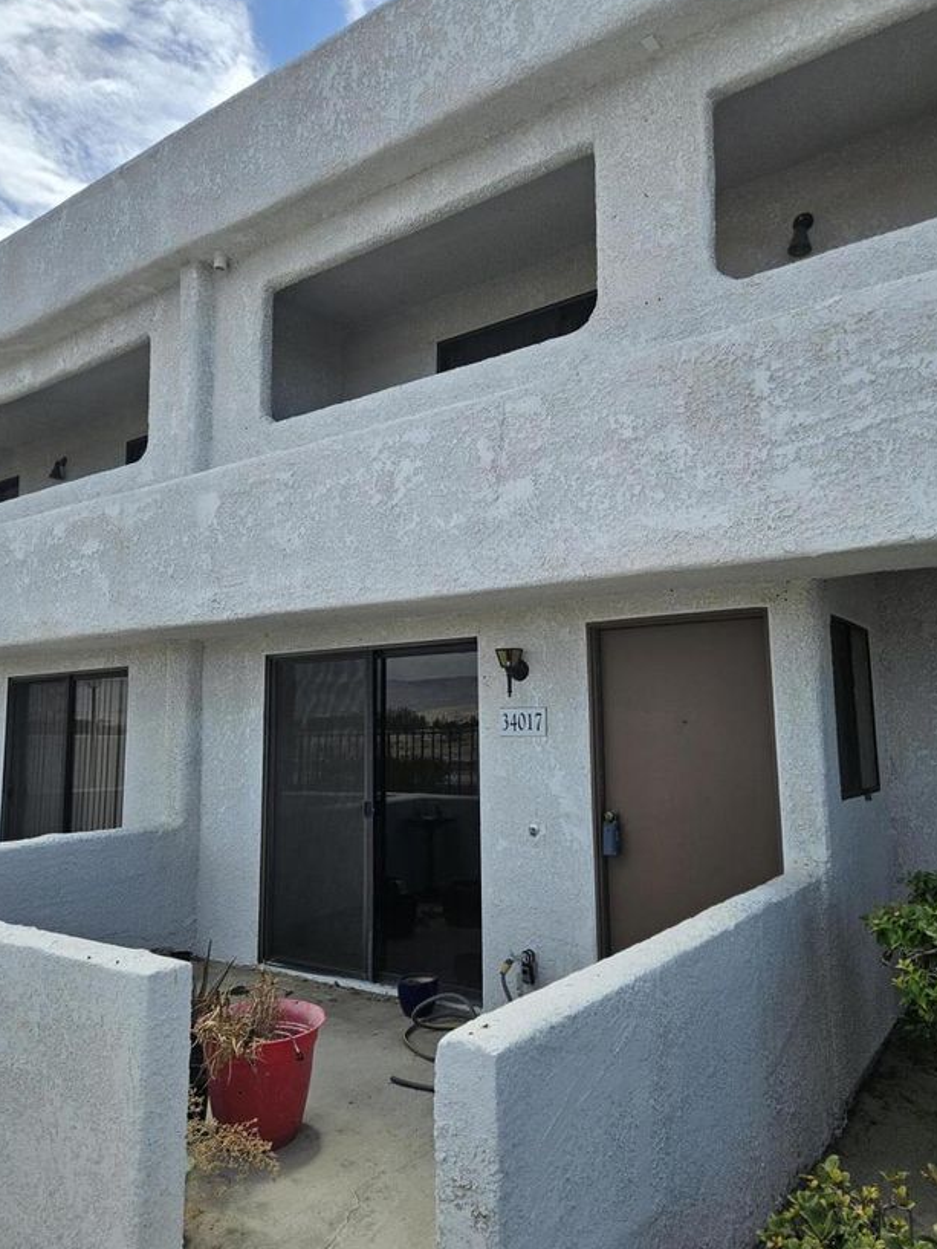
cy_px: 629
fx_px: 866
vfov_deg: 71.6
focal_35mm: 24
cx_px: 481
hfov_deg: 56.8
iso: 32
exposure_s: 1/2000
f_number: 1.8
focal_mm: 5.4
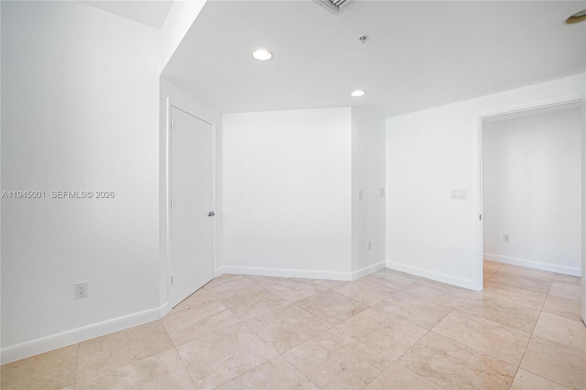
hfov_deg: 104.3
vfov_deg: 81.2
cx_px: 293
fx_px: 228
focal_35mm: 14
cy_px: 195
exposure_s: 1/40
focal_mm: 7
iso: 100
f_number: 4.5
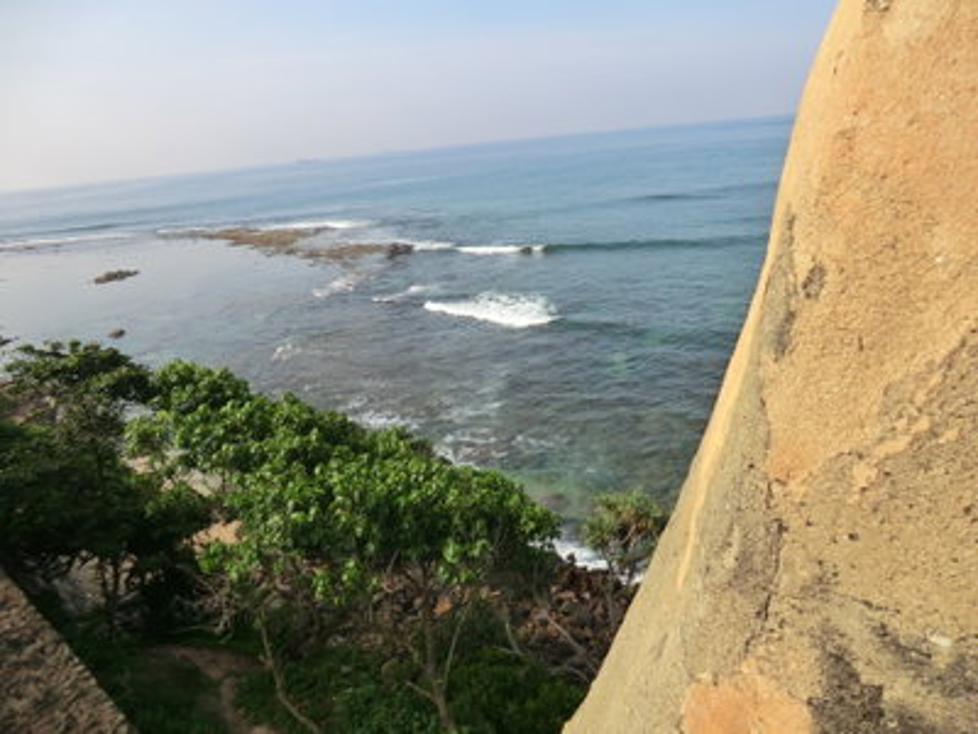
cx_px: 489
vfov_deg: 56.8
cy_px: 367
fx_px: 678
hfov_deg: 71.6
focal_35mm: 24
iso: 80
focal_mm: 4.3
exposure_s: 1/800
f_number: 3.2
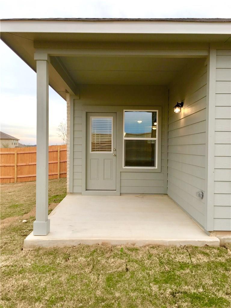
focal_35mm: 29
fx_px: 258
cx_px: 116
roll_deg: -0.8
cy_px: 154
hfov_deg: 48.2
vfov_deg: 61.7
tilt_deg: +0.3
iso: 32
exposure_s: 1/120
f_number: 2.2
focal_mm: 4.15
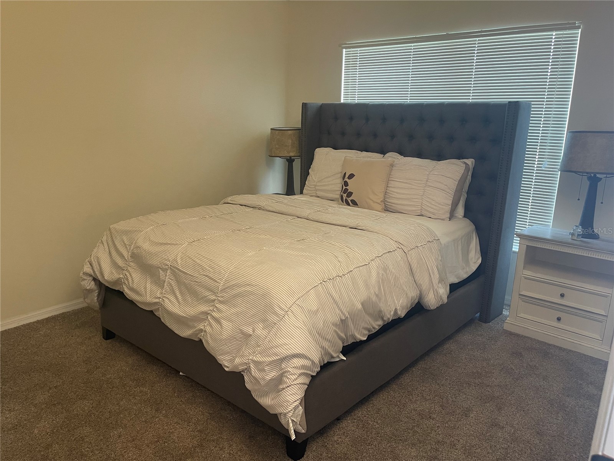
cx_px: 307
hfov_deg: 69.4
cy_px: 230
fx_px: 443
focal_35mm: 25
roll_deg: -1.3
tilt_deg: -14.0
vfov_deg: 54.9
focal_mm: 5.1
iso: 400
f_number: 1.6
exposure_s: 1/60
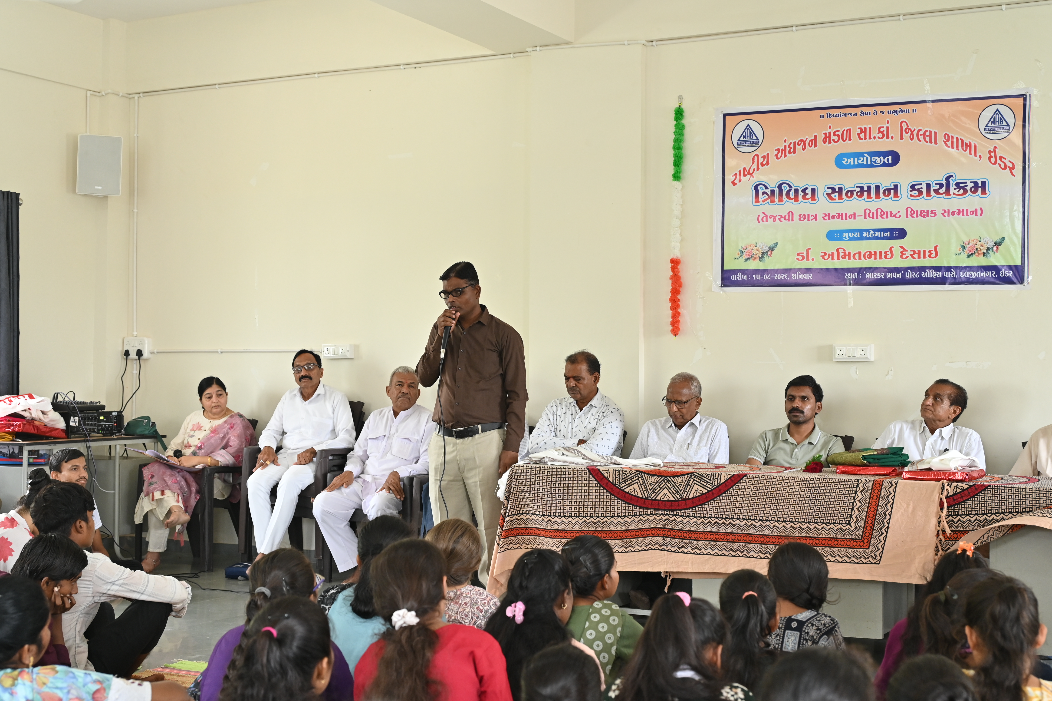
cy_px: 350
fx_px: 1402
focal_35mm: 48
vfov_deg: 28.1
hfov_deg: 41.1
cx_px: 526
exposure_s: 1/80
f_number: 5
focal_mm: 48
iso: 800
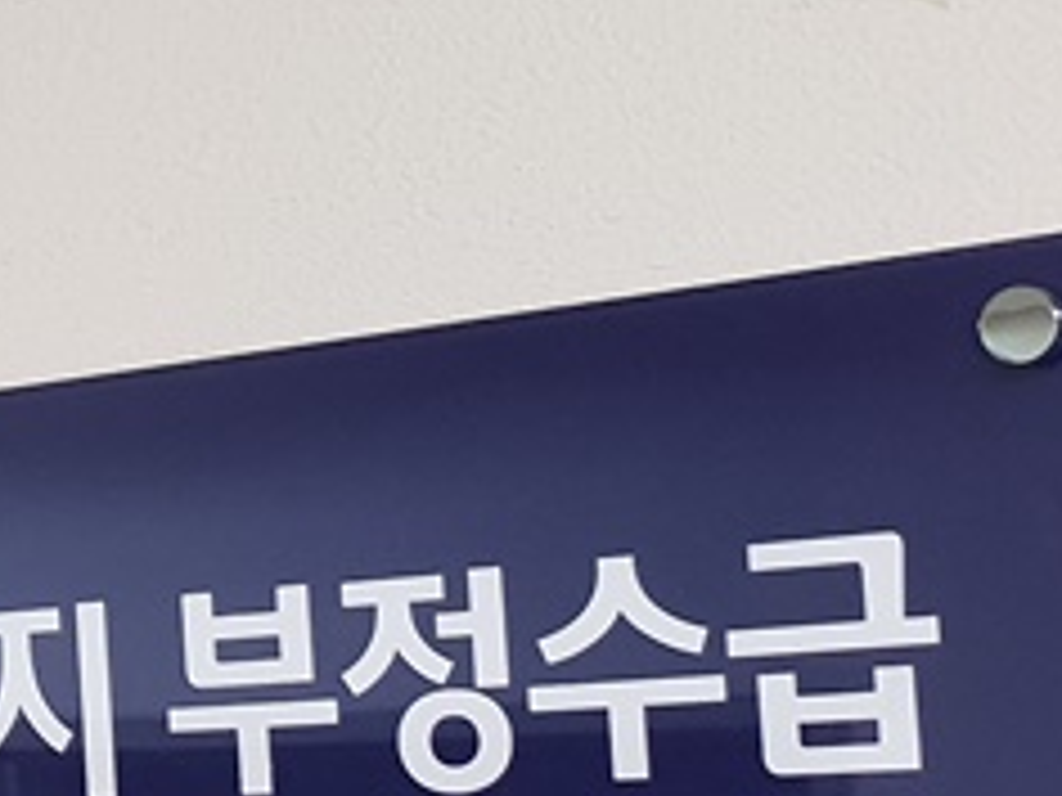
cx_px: -549
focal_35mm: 110
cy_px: 472
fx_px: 3375
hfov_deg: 16.3
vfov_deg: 13.5
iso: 320
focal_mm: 4.3
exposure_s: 1/40
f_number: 2.4
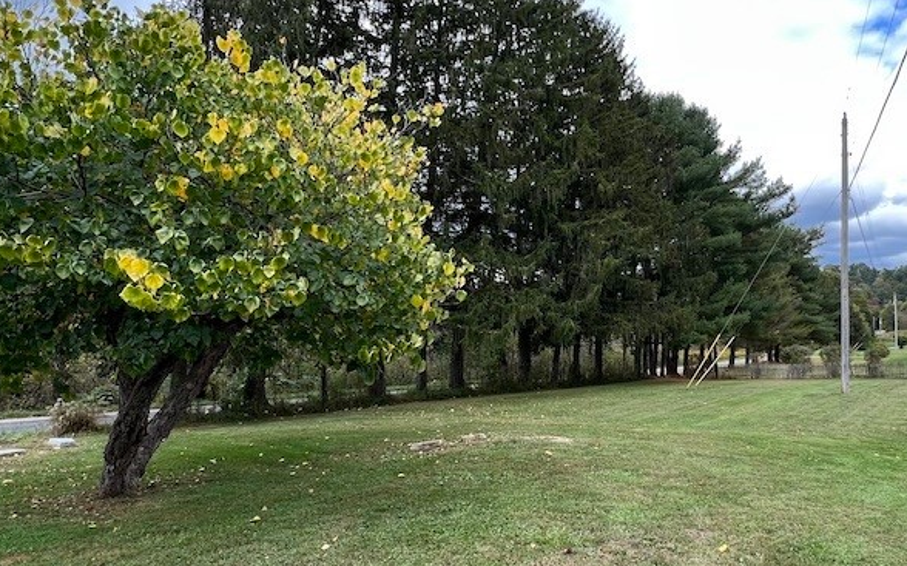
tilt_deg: +2.2
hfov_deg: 73.7
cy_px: 295
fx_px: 593
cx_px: 561
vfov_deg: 51.0
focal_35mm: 24
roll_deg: -1.2
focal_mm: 1.57
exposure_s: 1/292
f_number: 1.8
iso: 32
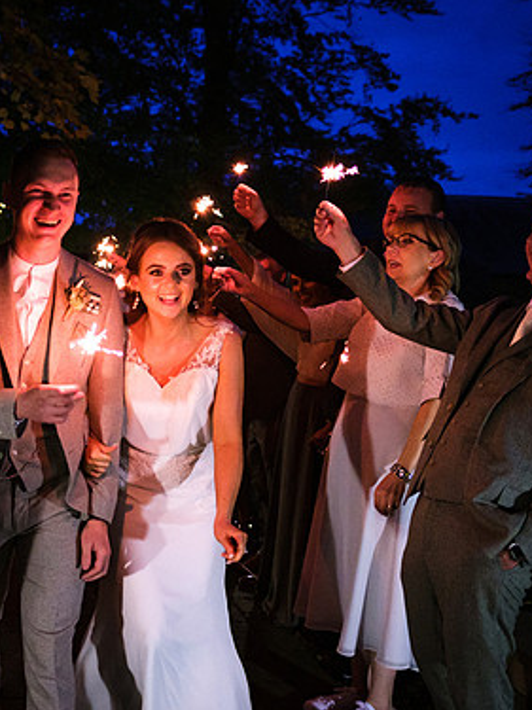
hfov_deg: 34.8
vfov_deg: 47.8
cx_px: 58
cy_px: 398
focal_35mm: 39
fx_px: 800
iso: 3200
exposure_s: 1/125
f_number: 1.8
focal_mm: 16
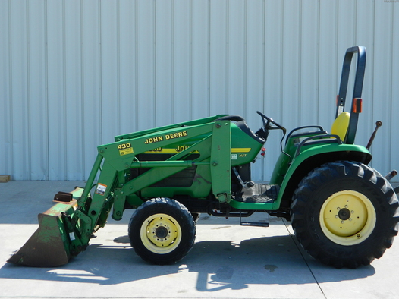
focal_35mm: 59
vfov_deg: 24.8
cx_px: 206
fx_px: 680
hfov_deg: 32.7
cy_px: 153
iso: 80
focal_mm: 10.2
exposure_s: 1/400
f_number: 3.8
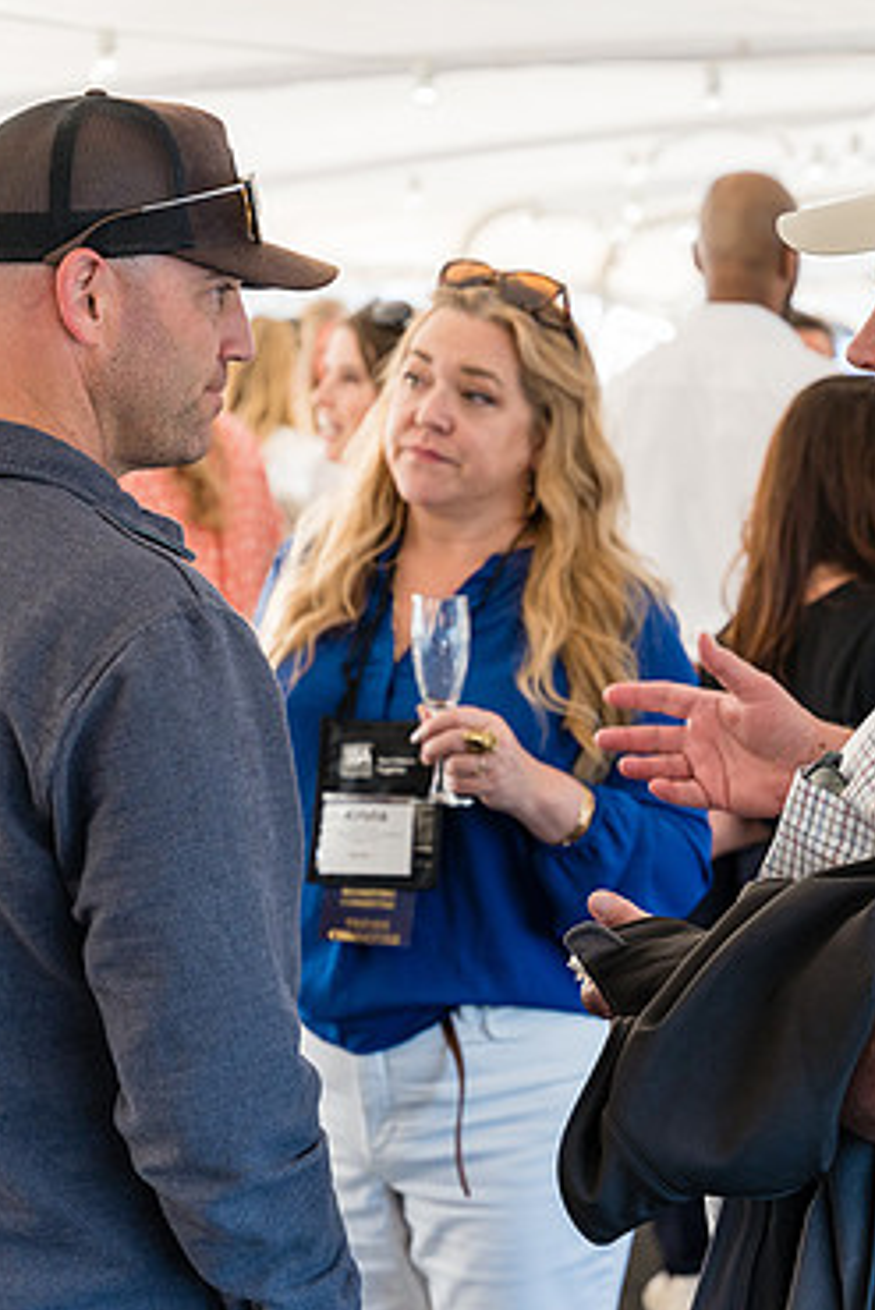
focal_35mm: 94
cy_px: 667
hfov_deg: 14.6
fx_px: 3424
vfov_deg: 21.7
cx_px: 383
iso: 500
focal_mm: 60
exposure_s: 1/250
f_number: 4
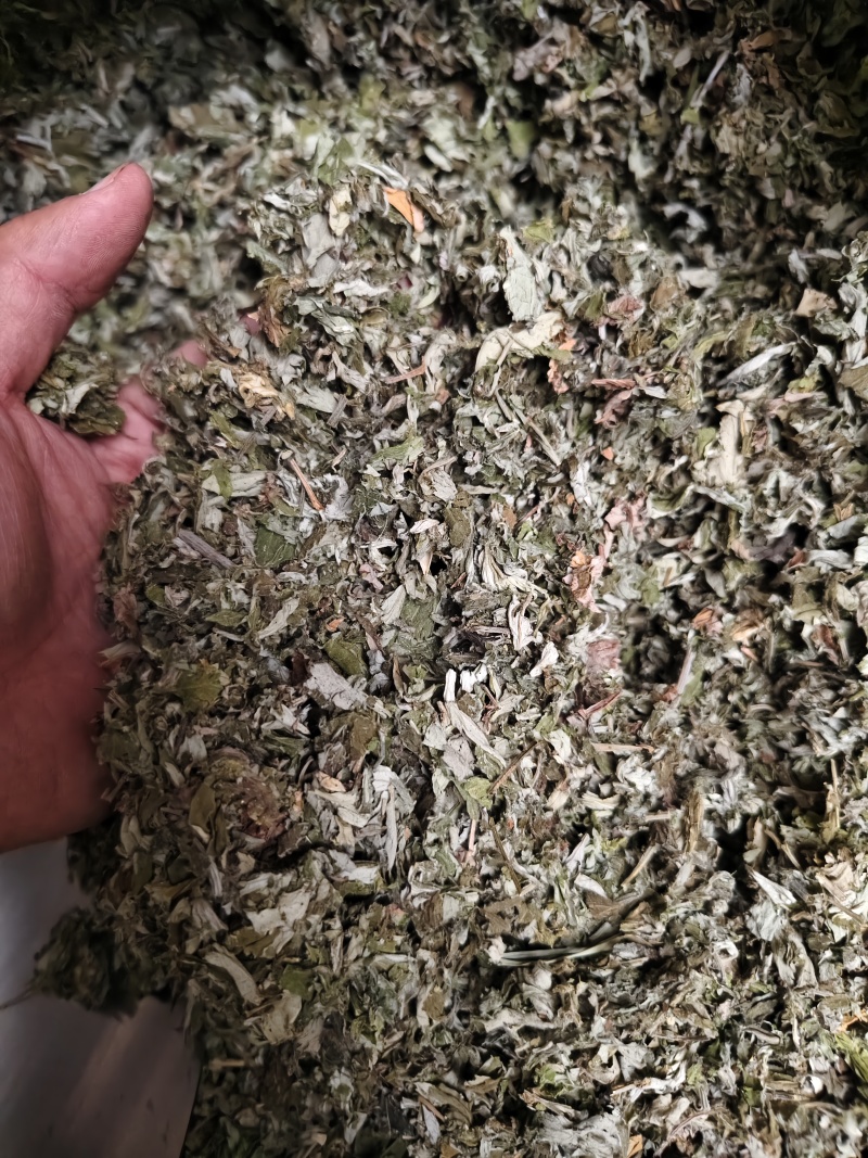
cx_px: 434
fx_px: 769
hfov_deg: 58.9
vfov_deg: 73.9
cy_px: 579
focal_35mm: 23
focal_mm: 5.56
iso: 3699
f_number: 1.88
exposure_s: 1/250
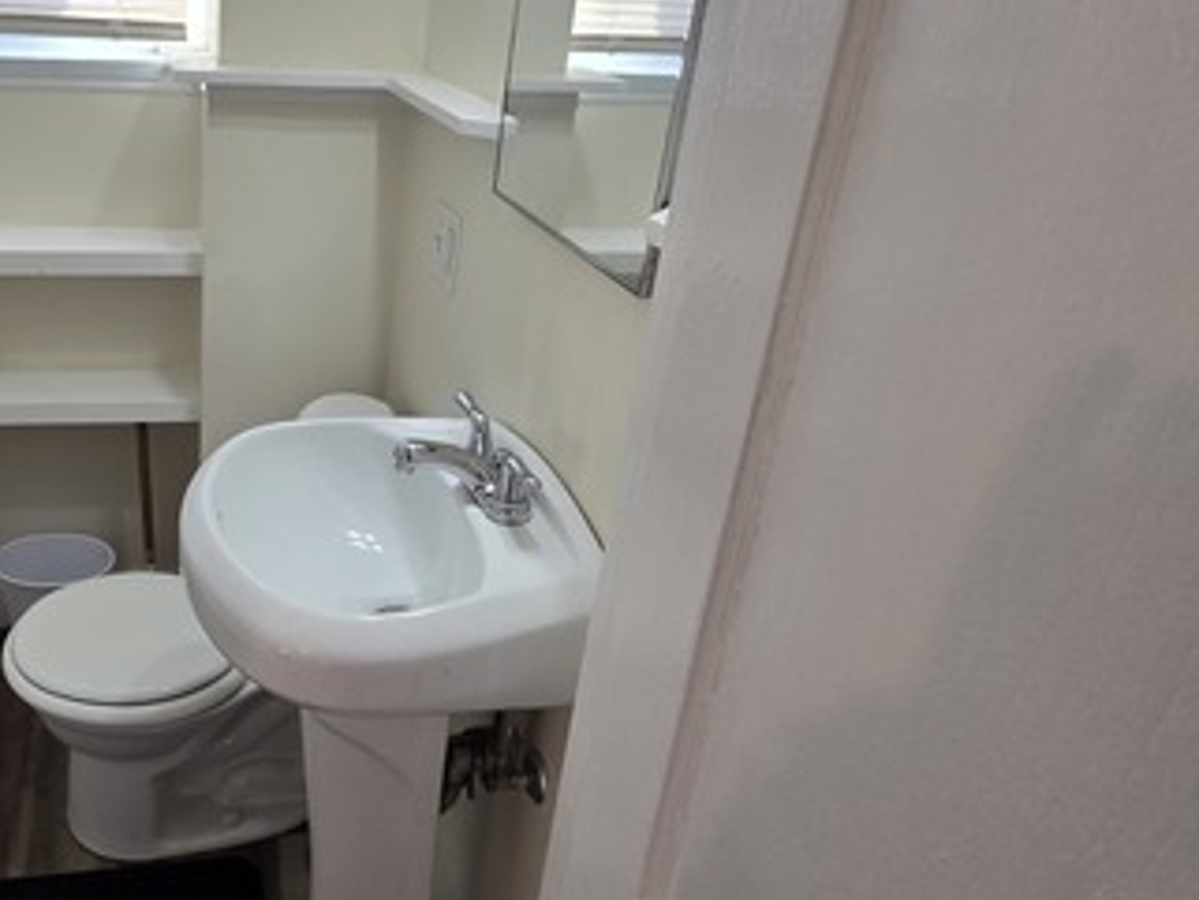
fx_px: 936
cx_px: 286
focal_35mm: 27
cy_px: 359
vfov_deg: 51.0
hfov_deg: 61.3
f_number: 2.2
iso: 50
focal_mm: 2.2
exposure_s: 1/60
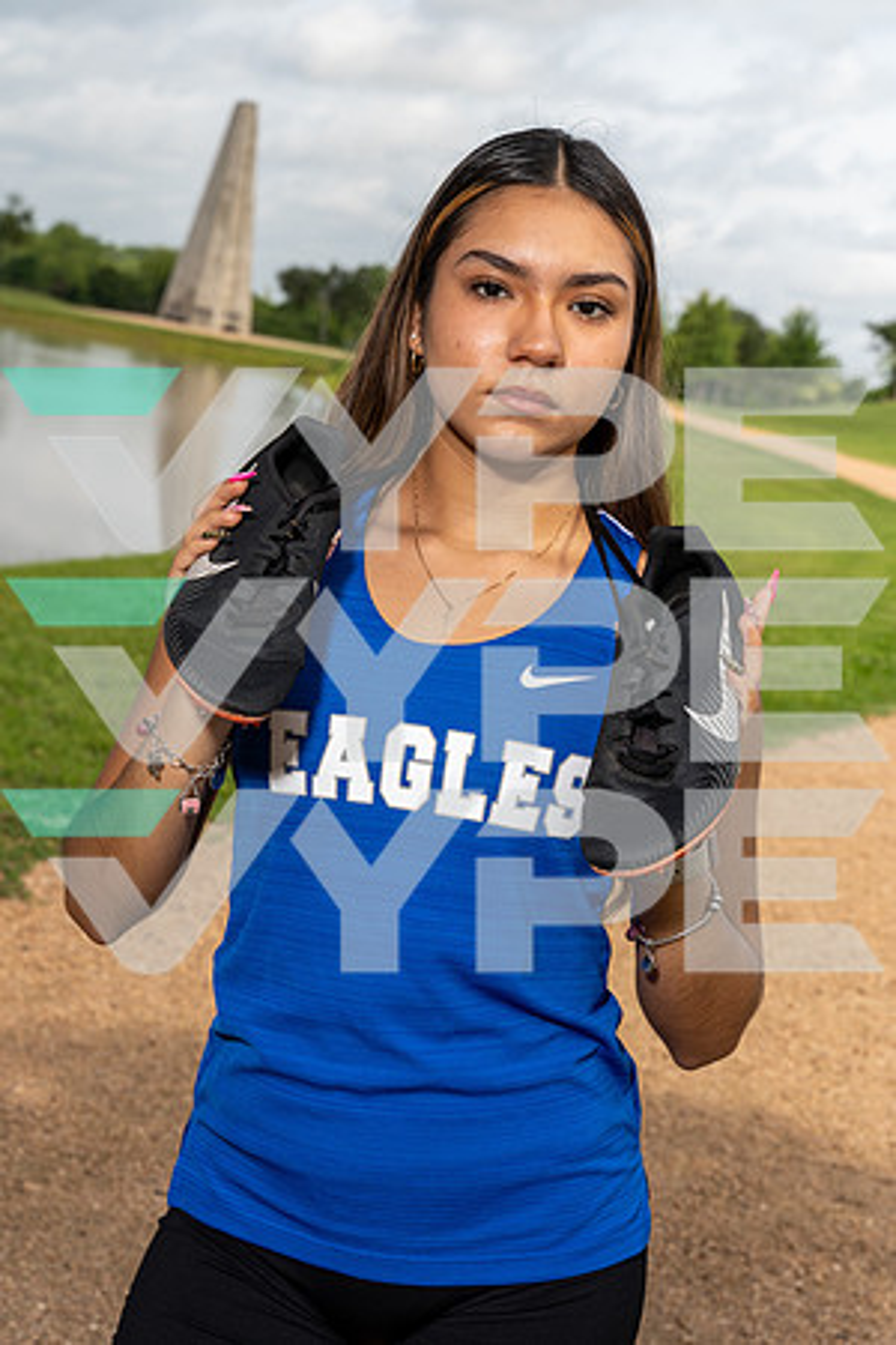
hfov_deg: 23.8
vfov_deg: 35.1
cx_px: 448
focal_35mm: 57
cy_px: 672
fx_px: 2128
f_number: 8
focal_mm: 57
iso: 100
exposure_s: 1/250
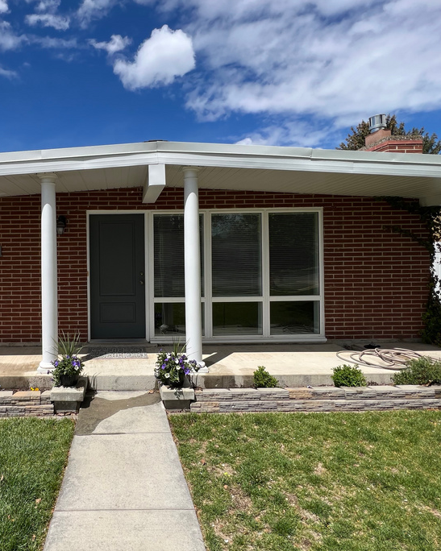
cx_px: 119
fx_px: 310
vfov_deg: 83.2
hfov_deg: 67.0
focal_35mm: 19
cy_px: 259
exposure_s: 1/1783
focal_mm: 1.57
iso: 32
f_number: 1.8
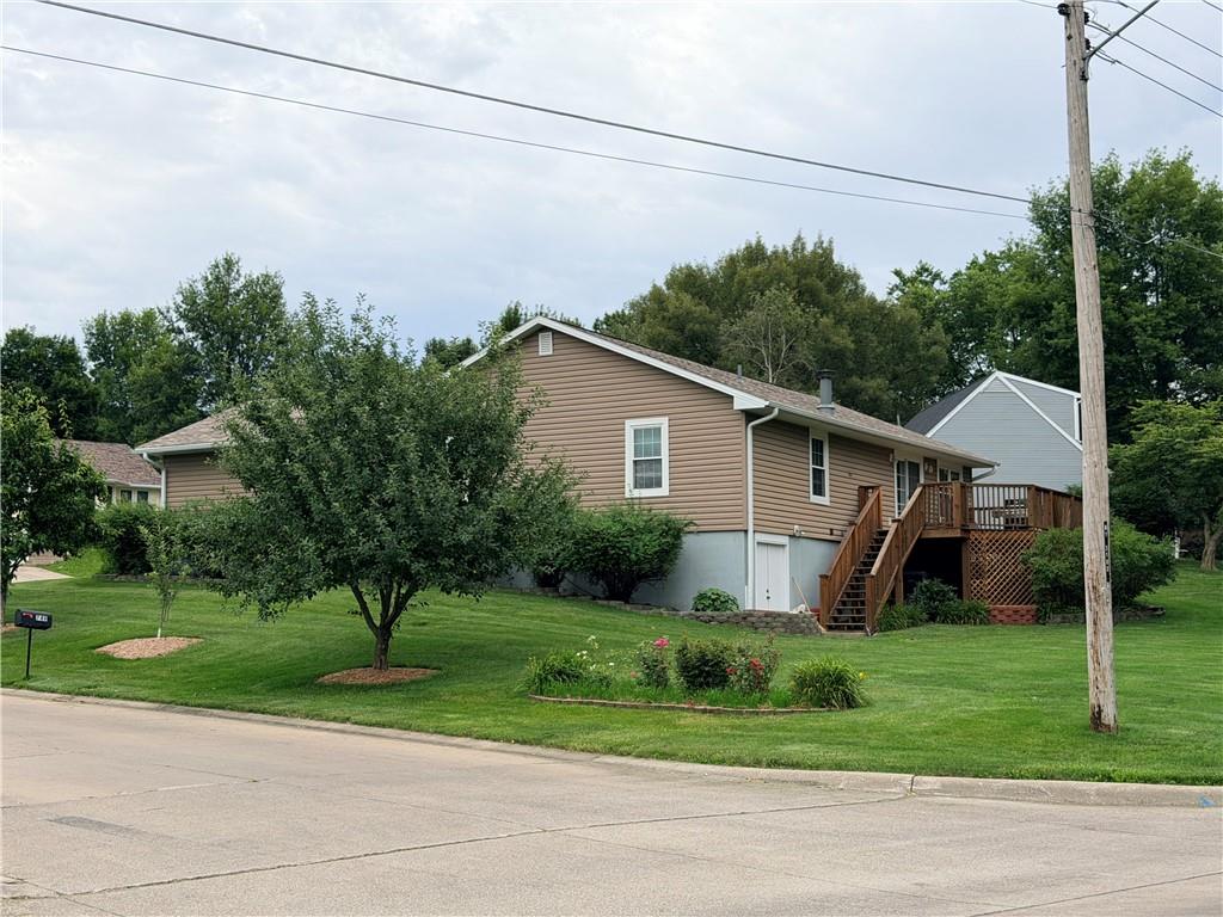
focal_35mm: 48
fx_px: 1696
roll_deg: +0.9
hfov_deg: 39.7
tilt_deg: +5.4
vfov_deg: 30.3
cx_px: 612
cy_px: 458
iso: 64
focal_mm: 6.76
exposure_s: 1/3378
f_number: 1.78
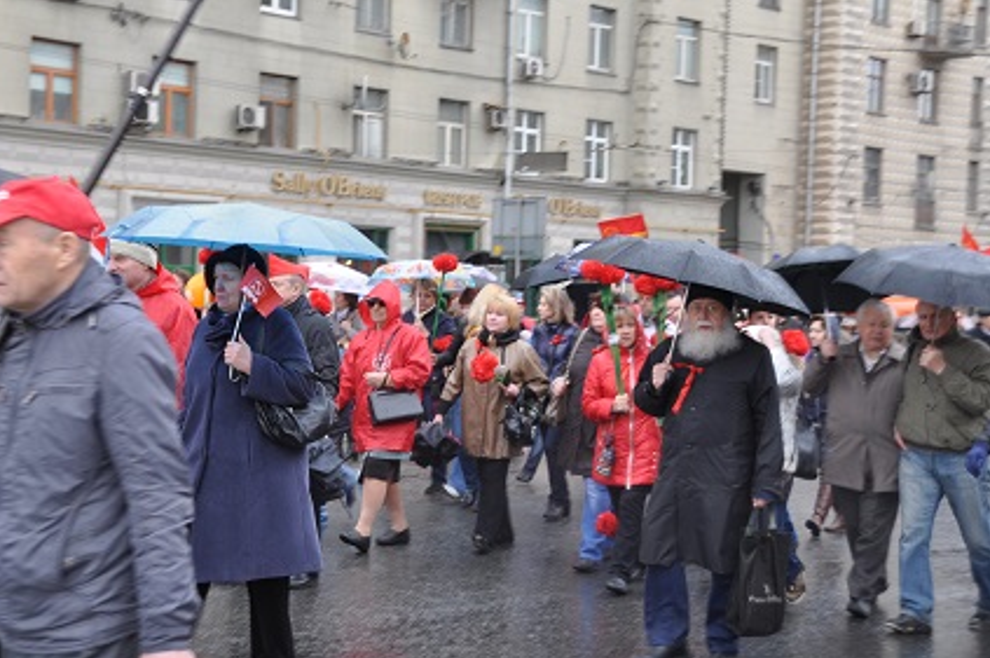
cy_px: 277
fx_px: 1868
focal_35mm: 68
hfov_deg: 29.6
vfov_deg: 20.0
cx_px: 401
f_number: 5.6
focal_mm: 38
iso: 200
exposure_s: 1/30
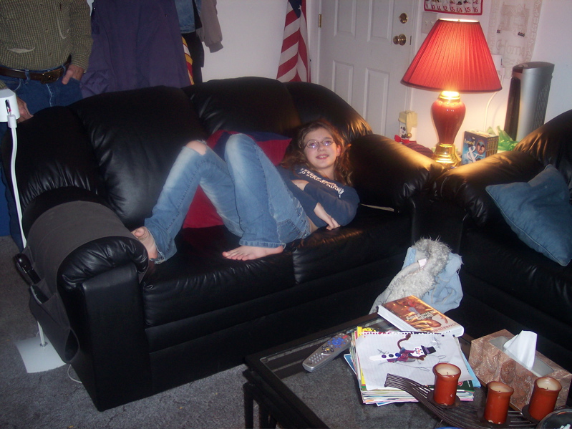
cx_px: 286
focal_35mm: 38
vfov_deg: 37.7
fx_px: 628
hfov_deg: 49.0
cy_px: 214
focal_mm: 8
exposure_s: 1/30
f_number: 2.8
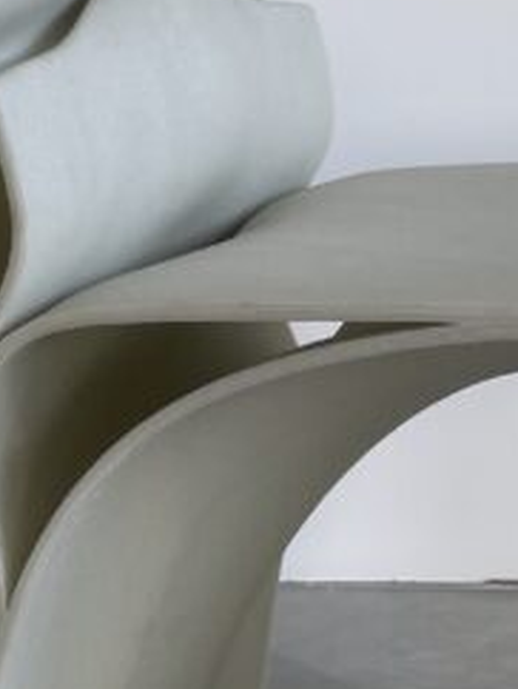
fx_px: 2191
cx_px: 393
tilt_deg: -13.1
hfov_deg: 13.4
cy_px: 364
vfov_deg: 17.9
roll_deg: -1.5
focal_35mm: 110
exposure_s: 1/121
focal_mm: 4.2
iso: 64
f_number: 1.6
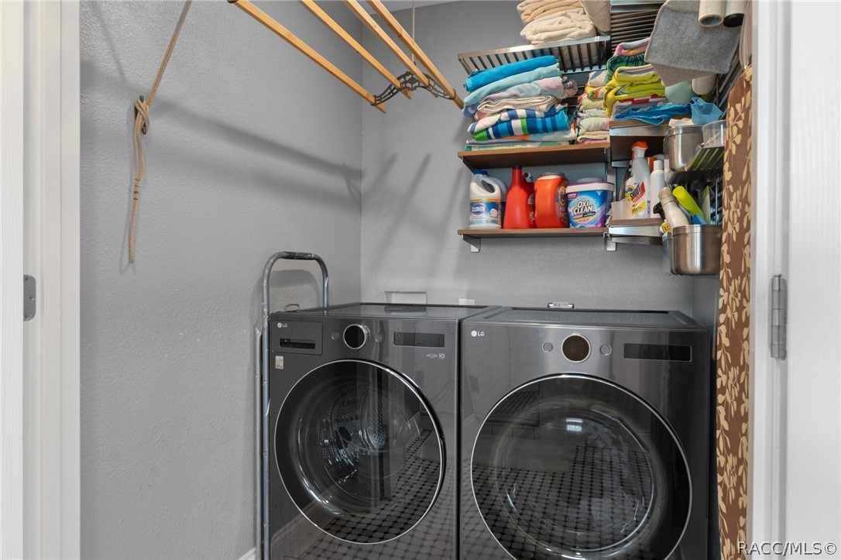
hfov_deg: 77.3
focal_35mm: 22
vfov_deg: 56.1
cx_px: 420
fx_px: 525
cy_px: 280
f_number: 9.5
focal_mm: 15
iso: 320
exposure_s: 1.5
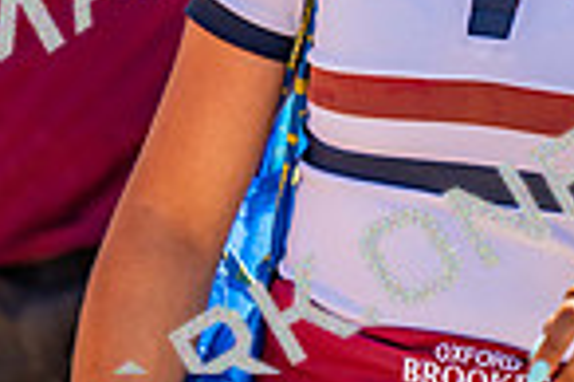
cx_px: 476
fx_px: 9508
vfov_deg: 2.3
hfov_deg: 3.5
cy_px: -301
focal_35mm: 597
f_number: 2.8
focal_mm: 150
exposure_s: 1/2000
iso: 180
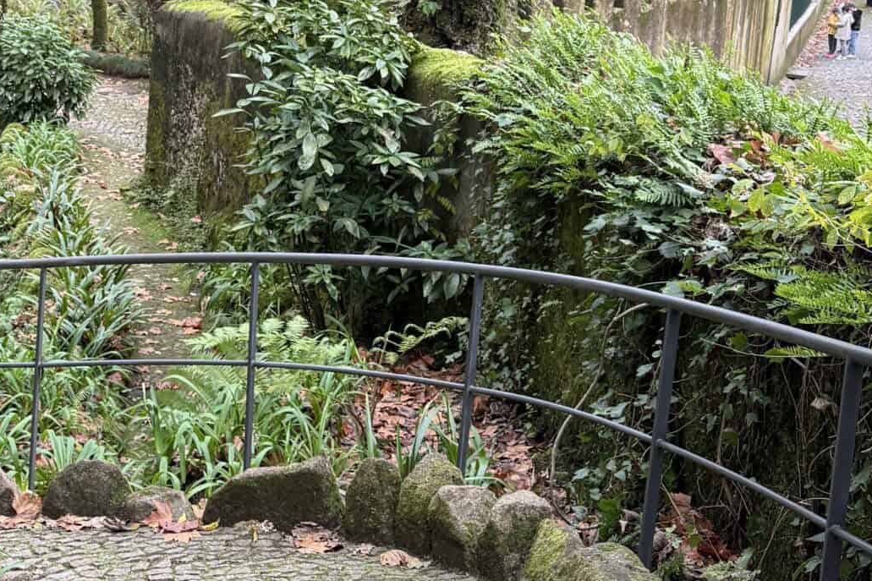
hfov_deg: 31.7
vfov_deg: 20.6
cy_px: -96
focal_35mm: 62
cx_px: 206
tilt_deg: -3.5
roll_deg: -4.2
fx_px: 1501
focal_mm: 6.76
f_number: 1.78
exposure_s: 1/262
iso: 100
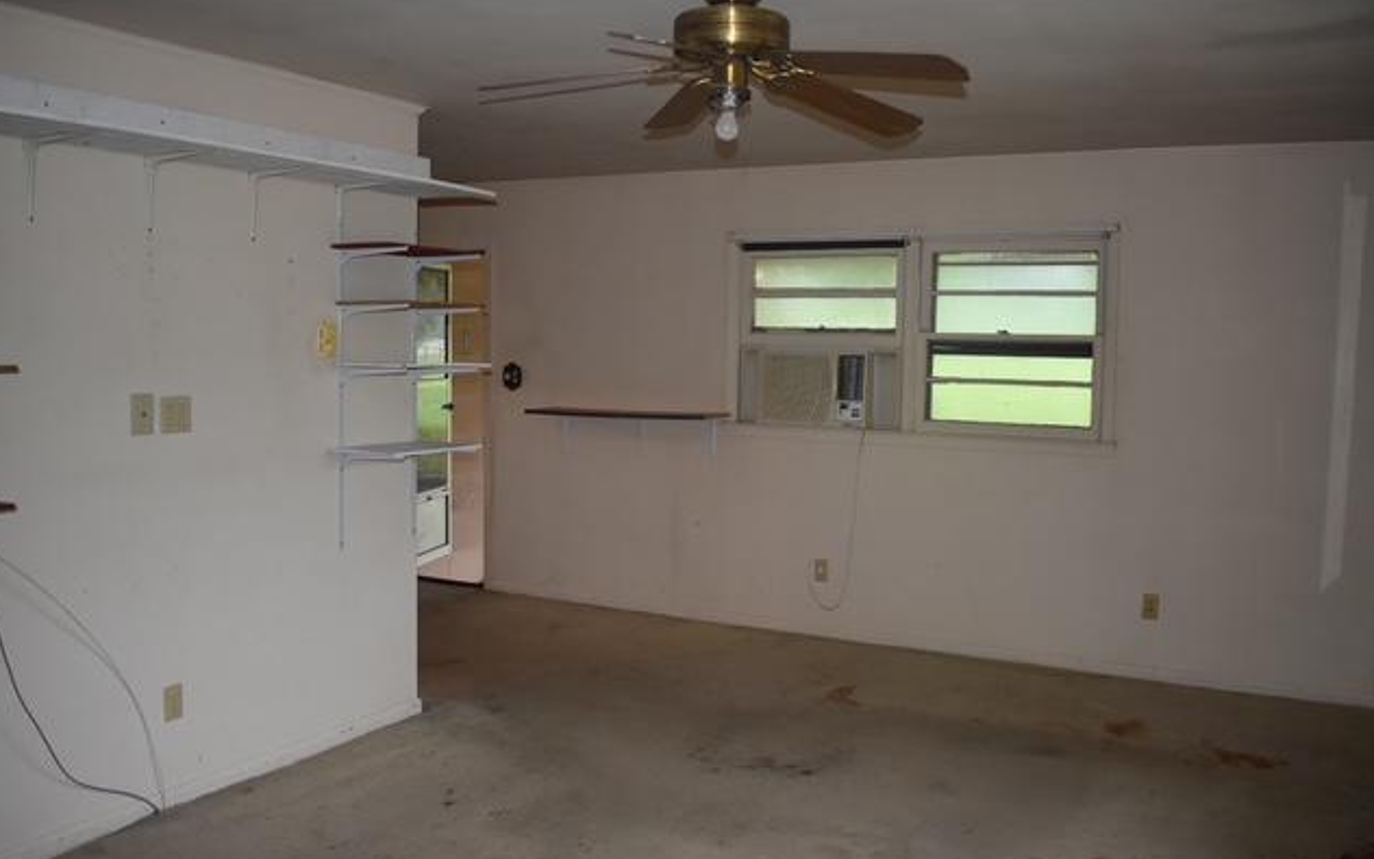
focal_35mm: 31
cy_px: 415
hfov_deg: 61.2
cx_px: 683
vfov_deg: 40.6
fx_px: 1161
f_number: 3.8
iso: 800
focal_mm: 20
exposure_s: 1/160
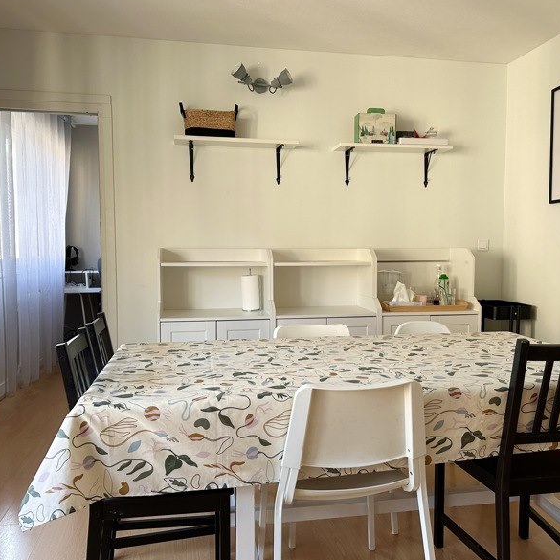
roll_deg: +0.2
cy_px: 280
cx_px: 296
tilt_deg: -4.0
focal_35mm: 29
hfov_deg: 55.6
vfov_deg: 55.6
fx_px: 531
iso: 125
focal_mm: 6.86
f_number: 1.78
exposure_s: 1/121
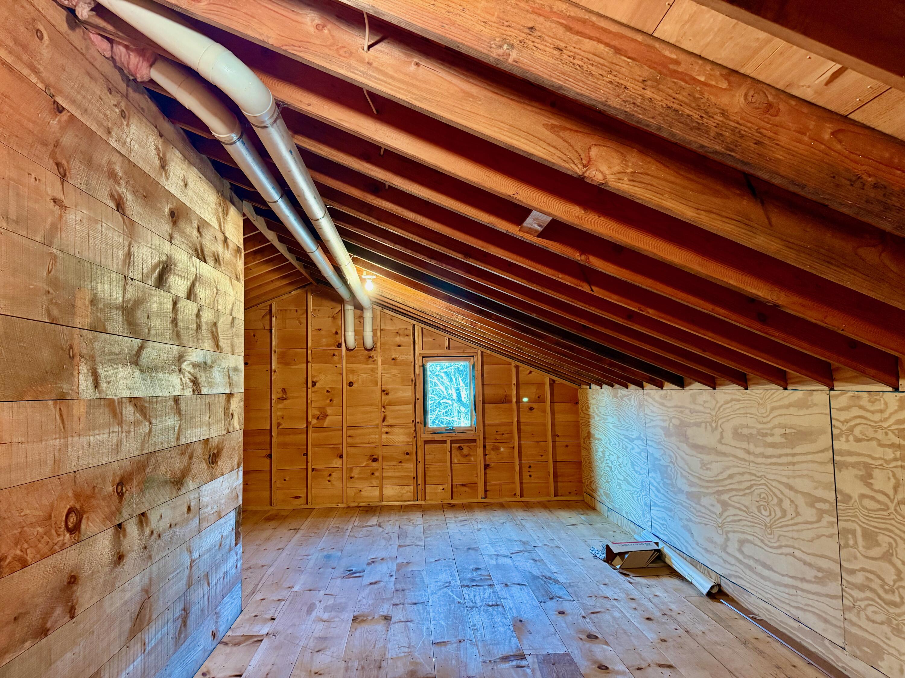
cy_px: 339
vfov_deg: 56.8
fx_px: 627
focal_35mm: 24
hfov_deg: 71.6
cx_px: 452
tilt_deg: +4.9
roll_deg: +1.3
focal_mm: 6.76
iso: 640
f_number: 1.78
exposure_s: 1/40
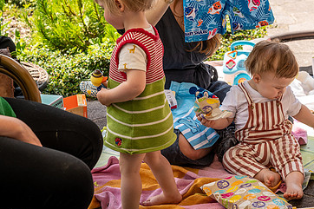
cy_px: 62
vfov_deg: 12.2
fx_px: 976
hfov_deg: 18.2
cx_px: 231
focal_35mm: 112
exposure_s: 1/500
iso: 250
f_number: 5.6
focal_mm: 70
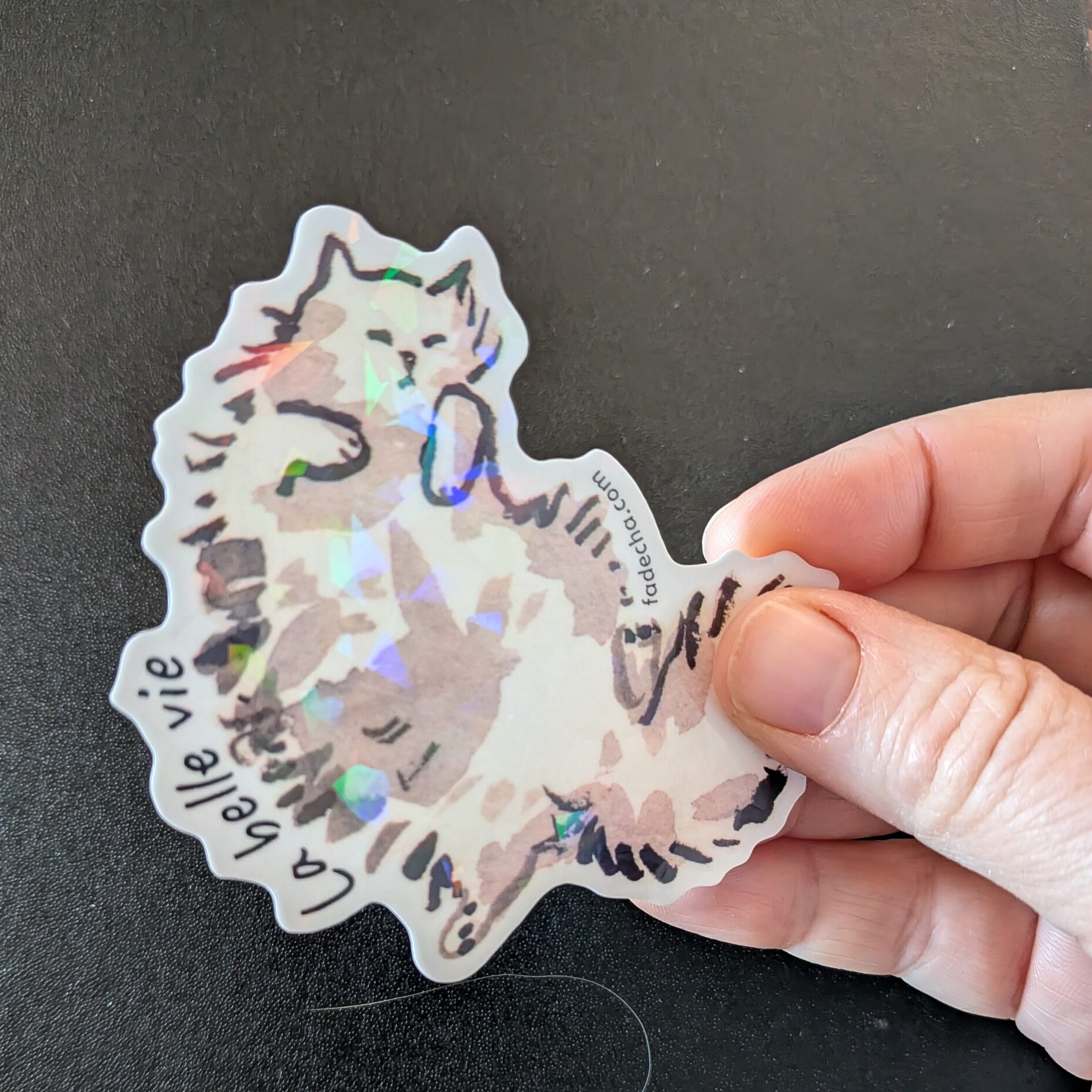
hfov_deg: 55.6
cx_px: 534
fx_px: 1035
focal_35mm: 29
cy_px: 730
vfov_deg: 54.5
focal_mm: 4.53
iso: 567
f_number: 1.7
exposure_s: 1/20
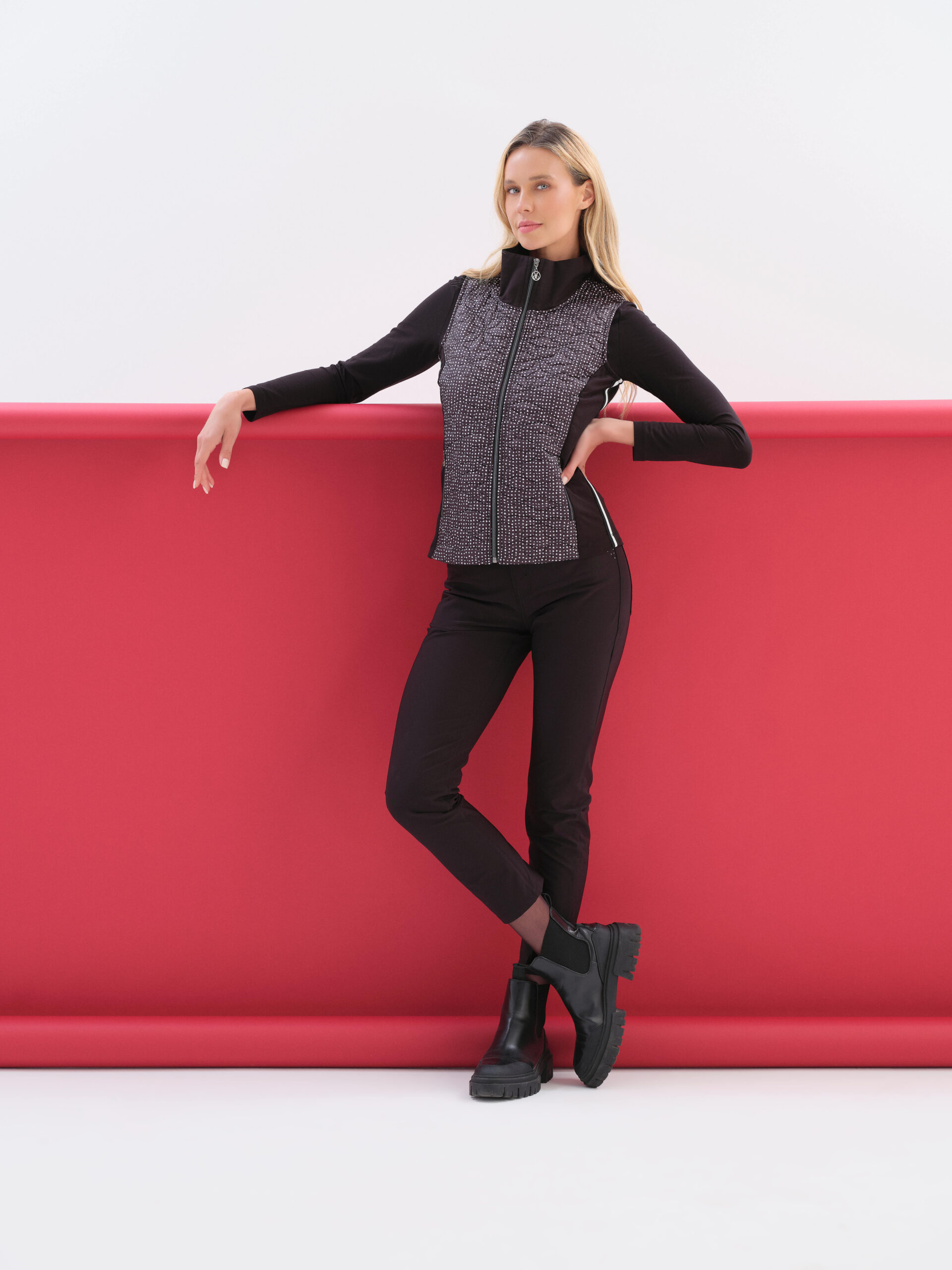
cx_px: 476
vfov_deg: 24.7
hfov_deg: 18.7
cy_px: 635
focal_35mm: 79
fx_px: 2897
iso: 200
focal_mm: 100
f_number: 7.1
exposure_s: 1/100
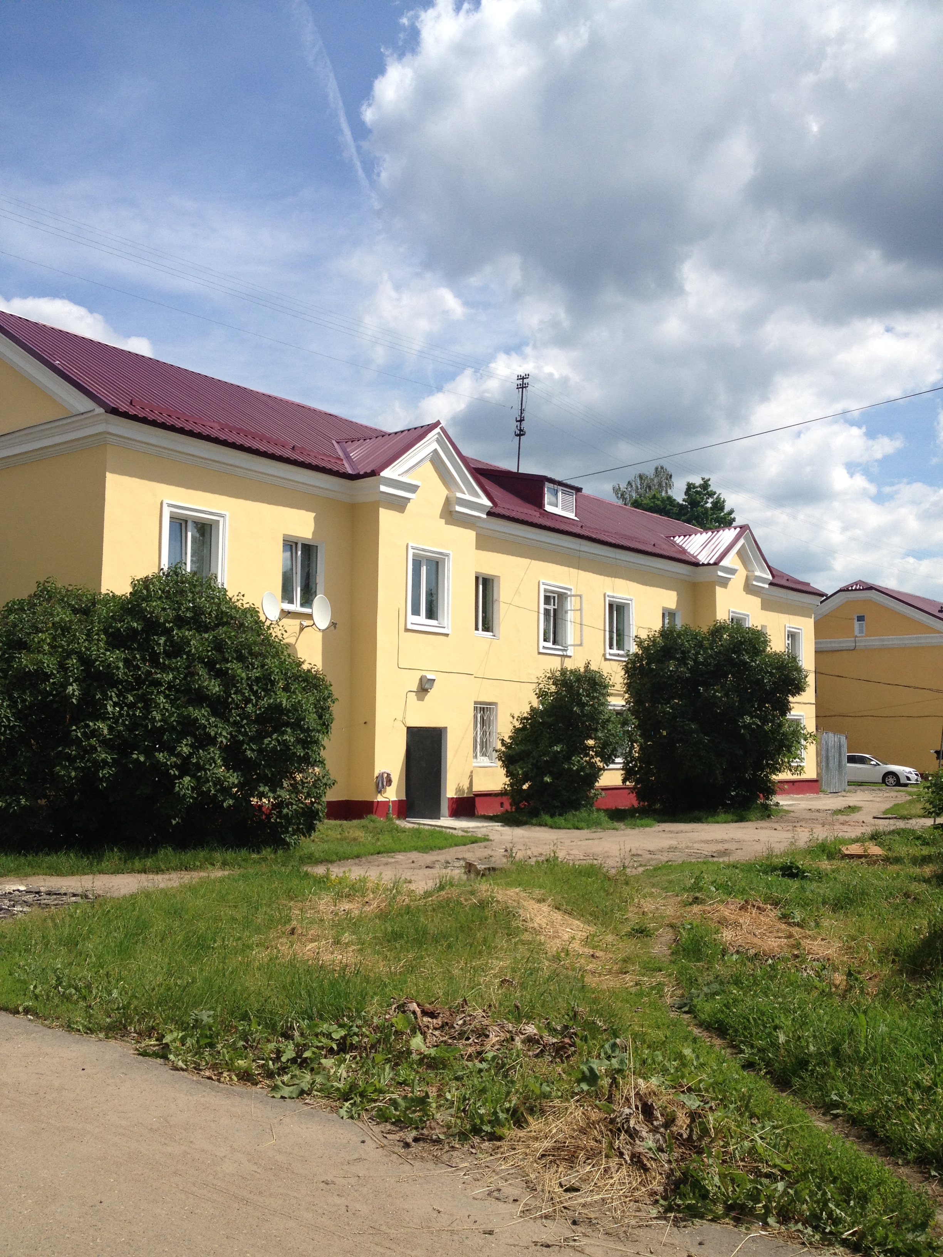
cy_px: 628
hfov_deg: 40.7
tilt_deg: +7.4
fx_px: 1271
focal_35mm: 35
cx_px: 472
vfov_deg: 52.6
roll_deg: +0.3
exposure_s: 1/2208
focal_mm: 4.28
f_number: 2.4
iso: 50
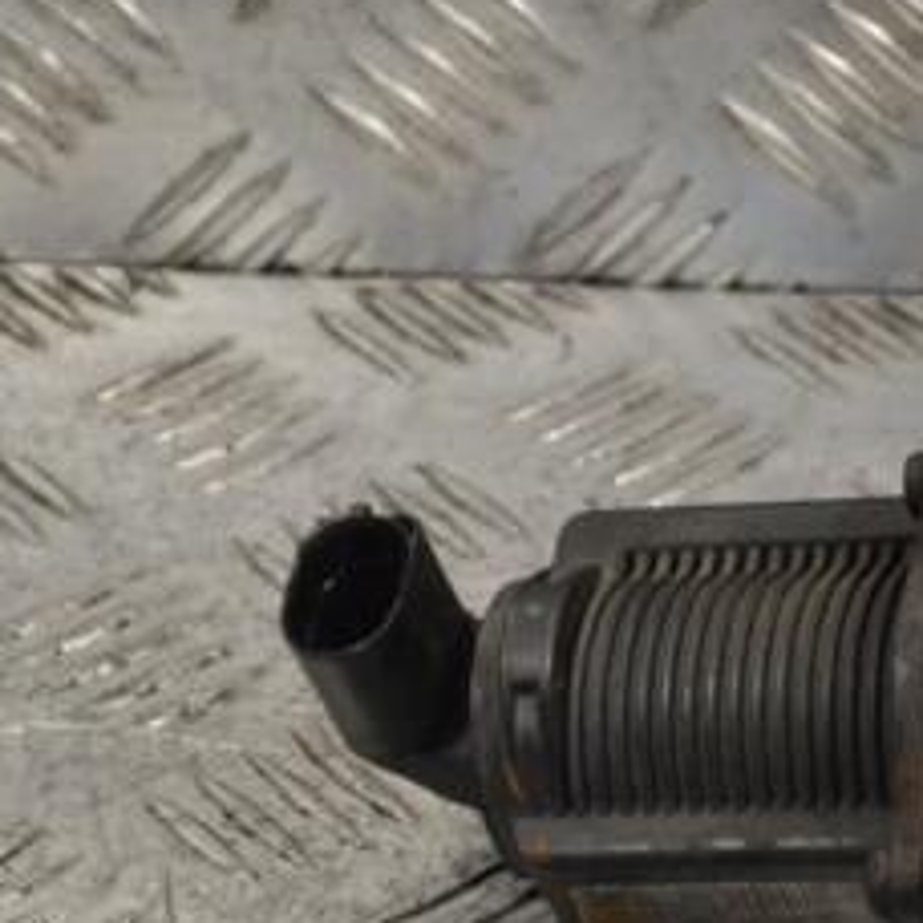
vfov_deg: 9.5
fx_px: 5554
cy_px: 526
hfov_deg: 9.4
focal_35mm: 184
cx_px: 1053
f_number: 8
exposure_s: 1/250
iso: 3200
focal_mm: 55
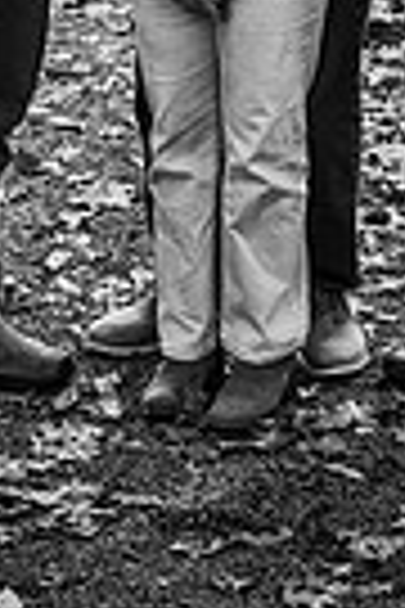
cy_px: -401
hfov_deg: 9.3
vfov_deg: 12.9
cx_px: 198
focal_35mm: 147
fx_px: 2480
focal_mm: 44
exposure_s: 1/250
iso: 500
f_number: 4.5
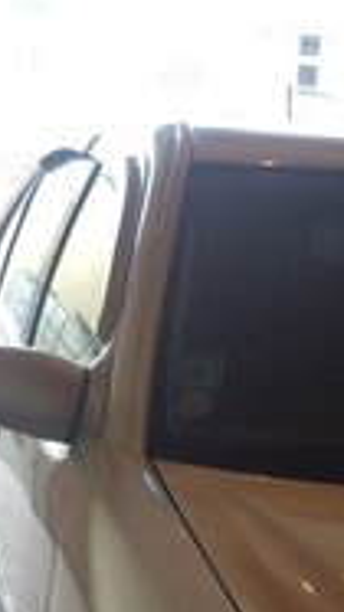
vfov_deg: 22.5
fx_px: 1364
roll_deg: -3.2
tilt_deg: -26.7
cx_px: 278
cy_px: 805
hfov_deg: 14.3
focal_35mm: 84
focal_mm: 4.15
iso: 40
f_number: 2.2
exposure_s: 1/100
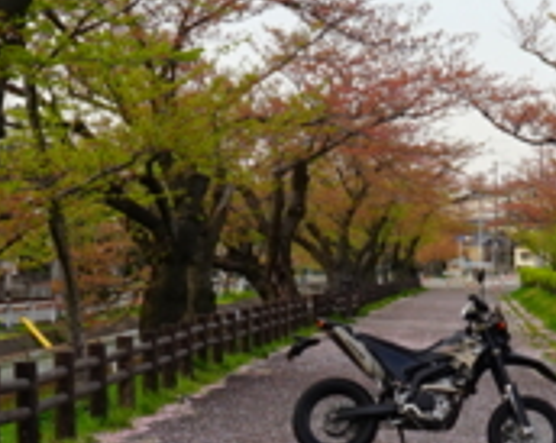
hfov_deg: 16.2
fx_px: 1938
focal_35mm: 118
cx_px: 453
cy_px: 470
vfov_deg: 12.8
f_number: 7.1
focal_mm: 18
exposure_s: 1/80
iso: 100
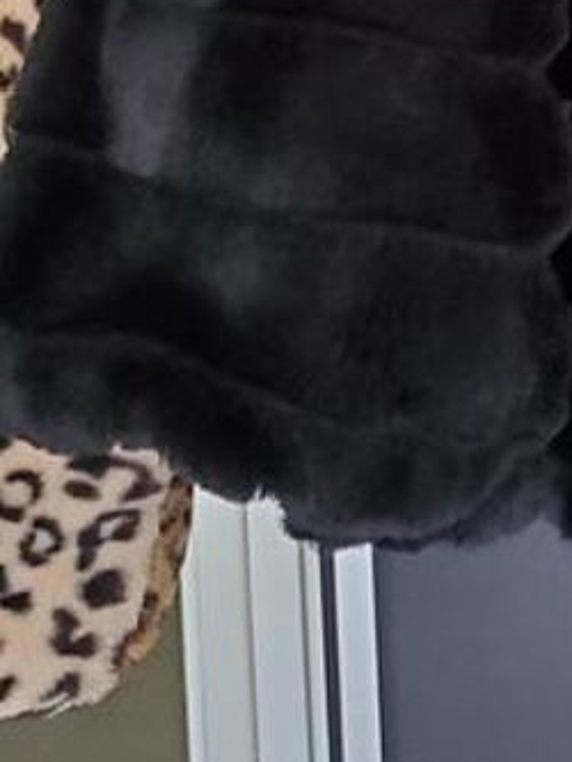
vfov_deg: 17.4
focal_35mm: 104
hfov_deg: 13.6
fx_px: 2290
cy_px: -299
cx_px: 778
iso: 640
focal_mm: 4.3
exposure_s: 1/30
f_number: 1.5
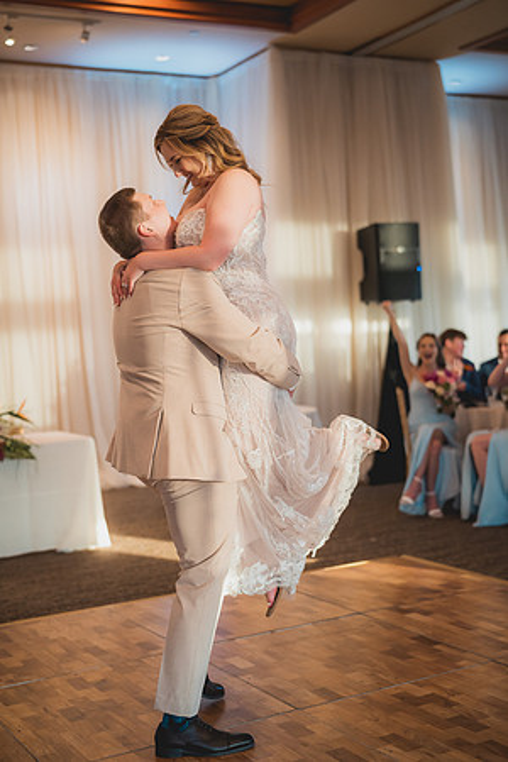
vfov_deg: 39.6
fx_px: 1058
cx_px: 254
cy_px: 381
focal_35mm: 50
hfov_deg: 27.0
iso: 1250
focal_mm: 50
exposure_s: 1/800
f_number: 1.8
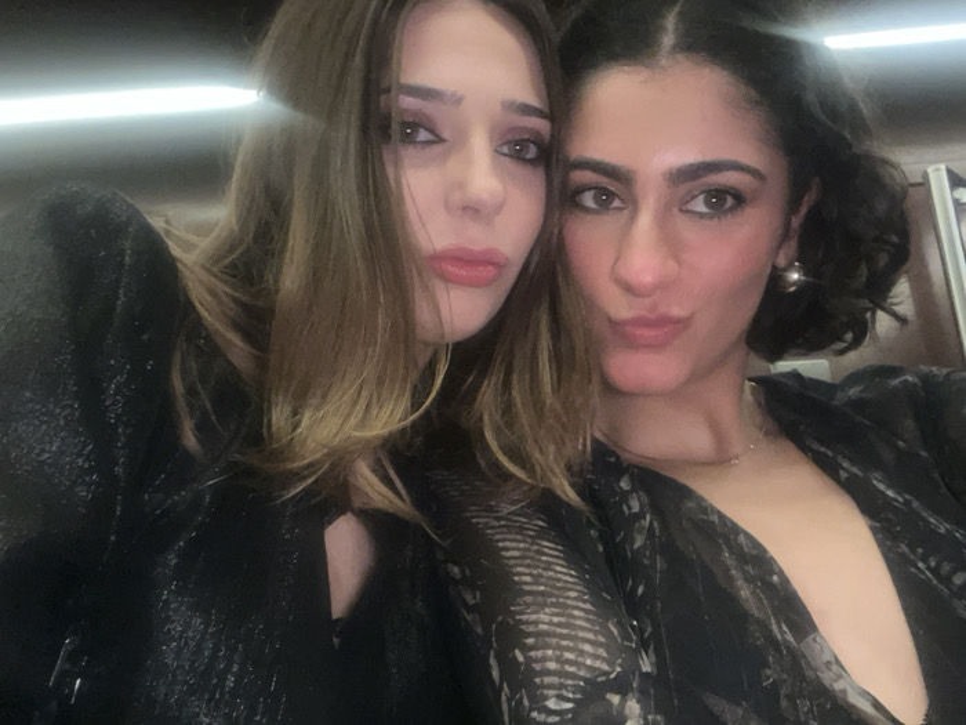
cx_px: 483
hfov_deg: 60.0
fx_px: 837
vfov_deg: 46.8
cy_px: 362
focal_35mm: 30
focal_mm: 2.71
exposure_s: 1/16
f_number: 2.2
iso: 500
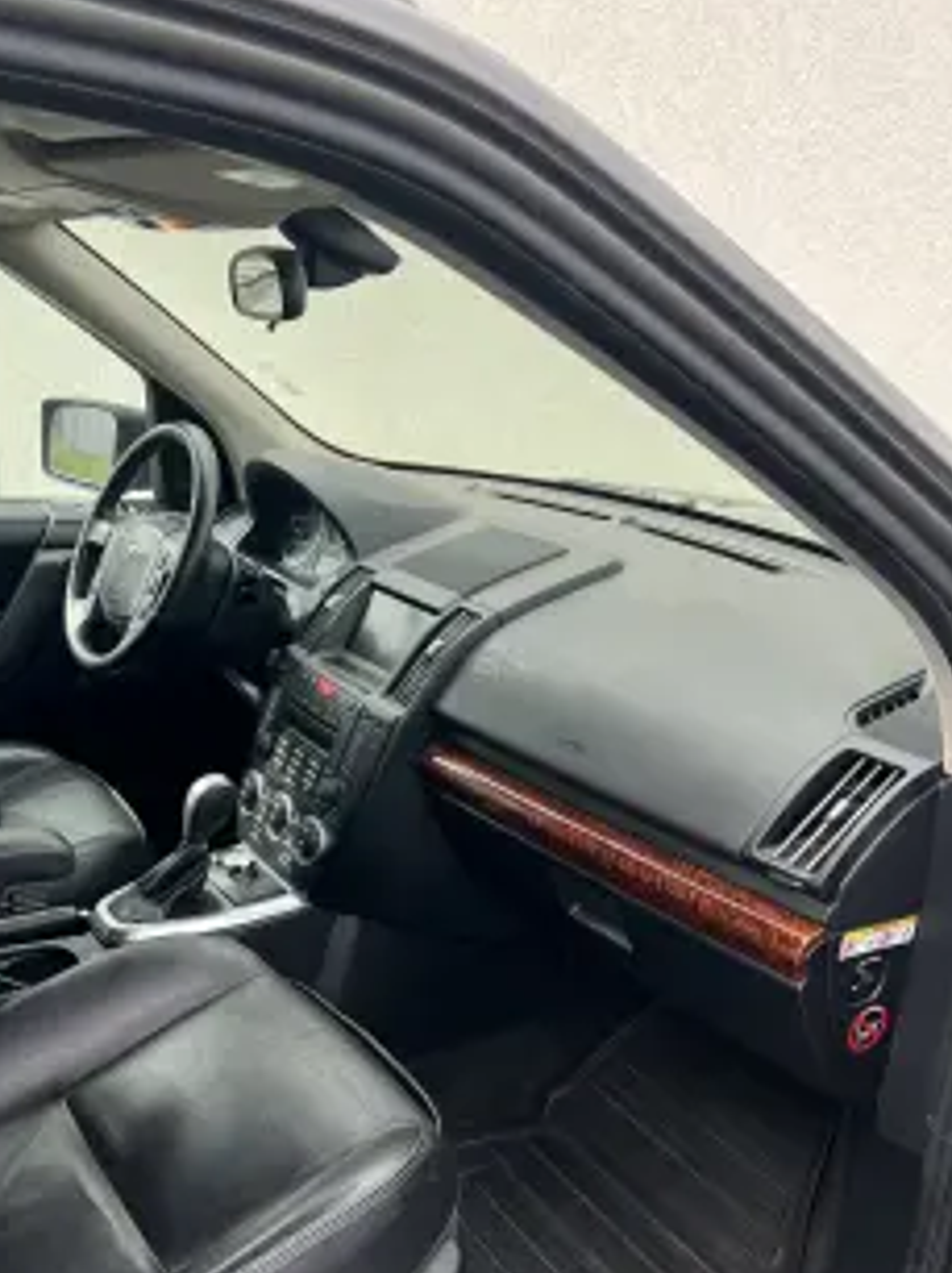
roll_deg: -0.2
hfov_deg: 41.3
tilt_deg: -20.1
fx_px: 1248
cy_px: 732
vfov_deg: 53.8
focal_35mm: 34
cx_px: 333
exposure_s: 1/621
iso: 50
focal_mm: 5.7
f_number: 1.5
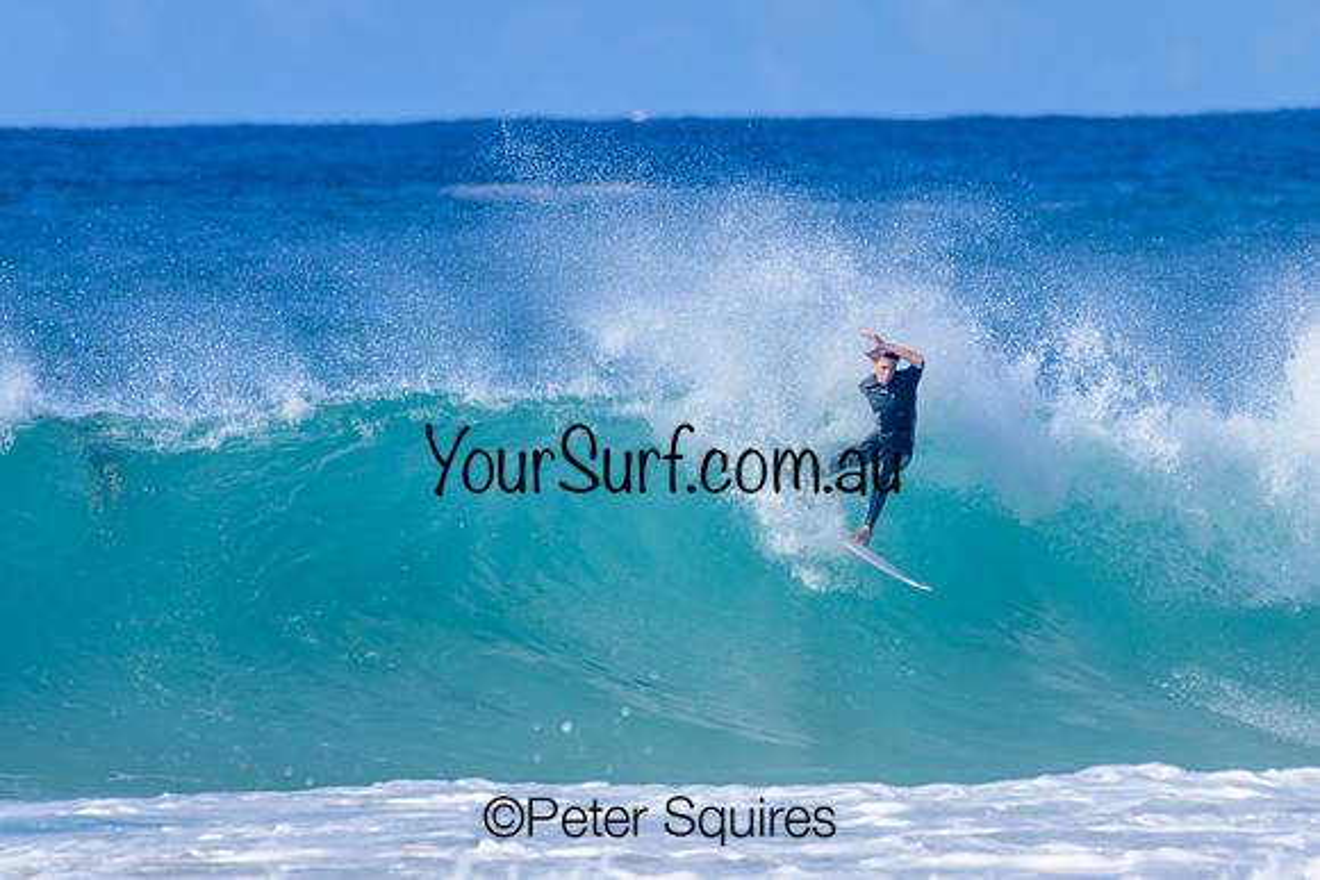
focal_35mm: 1000
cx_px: 660
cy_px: 440
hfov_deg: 2.1
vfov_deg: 1.4
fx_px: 36674
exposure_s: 1/2000
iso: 900
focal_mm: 1000
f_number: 11
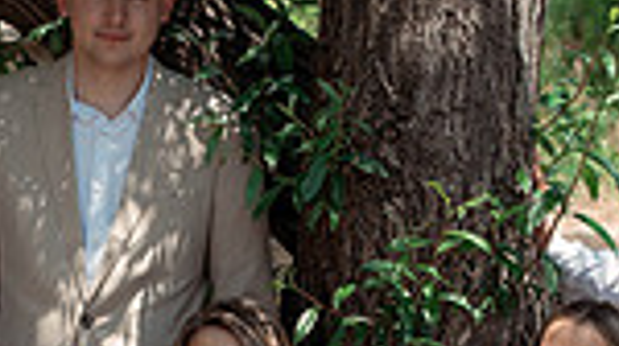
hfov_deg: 5.9
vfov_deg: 3.3
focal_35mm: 365
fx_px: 5985
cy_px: 513
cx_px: 202
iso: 200
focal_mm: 90
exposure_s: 1/400
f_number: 4.5
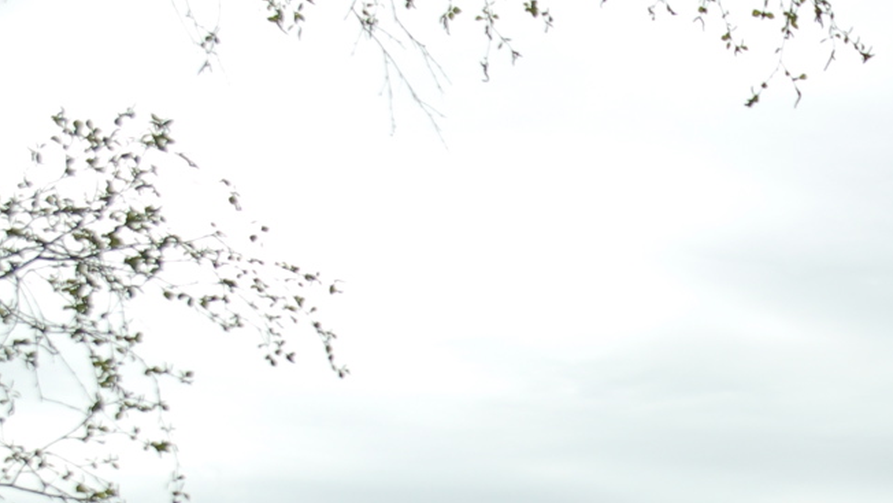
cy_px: 673
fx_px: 2657
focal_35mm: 112
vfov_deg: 10.5
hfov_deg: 18.3
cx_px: 1023
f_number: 5
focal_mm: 31
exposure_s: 1/640
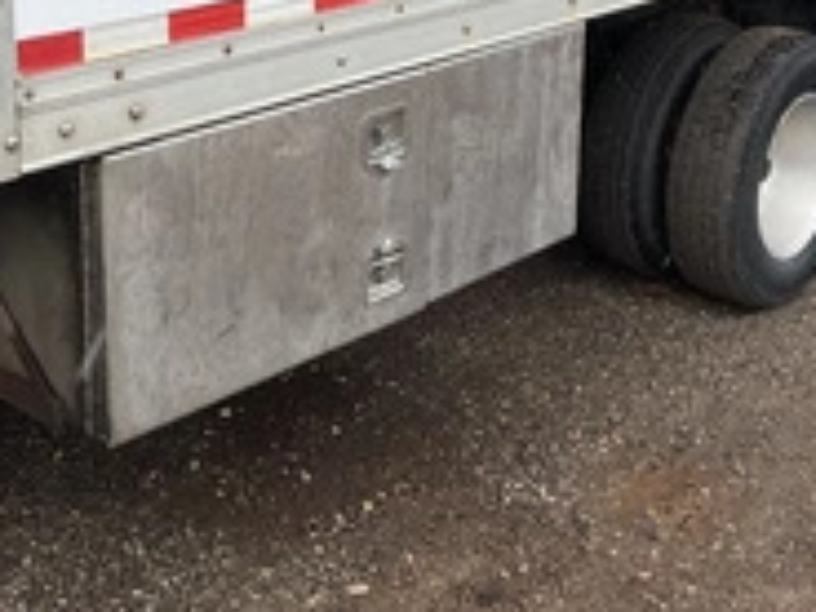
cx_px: 346
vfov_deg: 22.7
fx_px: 1485
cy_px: 49
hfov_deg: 30.7
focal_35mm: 63
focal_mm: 3
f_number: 1.8
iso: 25
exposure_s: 1/898
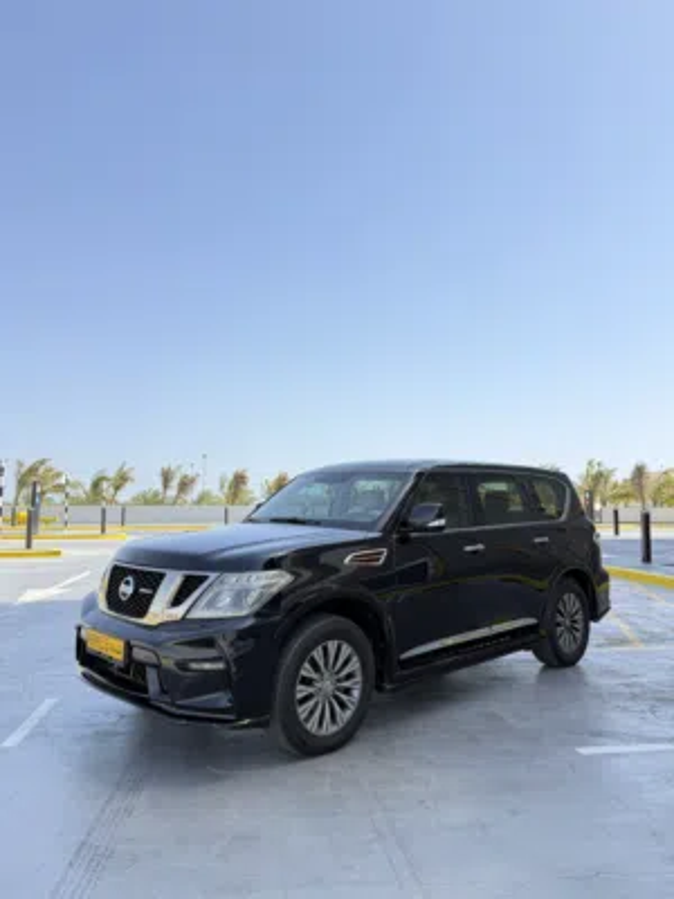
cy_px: 450
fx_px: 623
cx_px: 337
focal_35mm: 24
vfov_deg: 71.6
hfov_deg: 56.8
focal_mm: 6.76
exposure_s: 1/765
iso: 100
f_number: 1.78
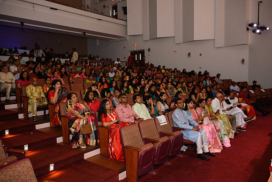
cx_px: 136
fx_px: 219
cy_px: 91
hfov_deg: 63.6
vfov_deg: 45.0
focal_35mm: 29
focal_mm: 29
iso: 1600
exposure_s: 1/100
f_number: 5.6
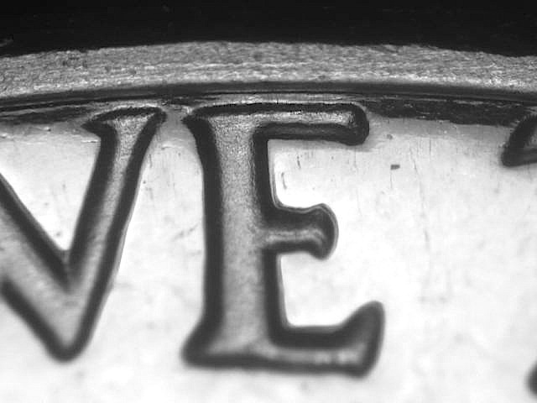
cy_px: 202
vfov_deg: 9.6
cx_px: 268
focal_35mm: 154
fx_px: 2389
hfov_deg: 12.8
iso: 100
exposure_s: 1/29.5
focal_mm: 32
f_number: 5.1
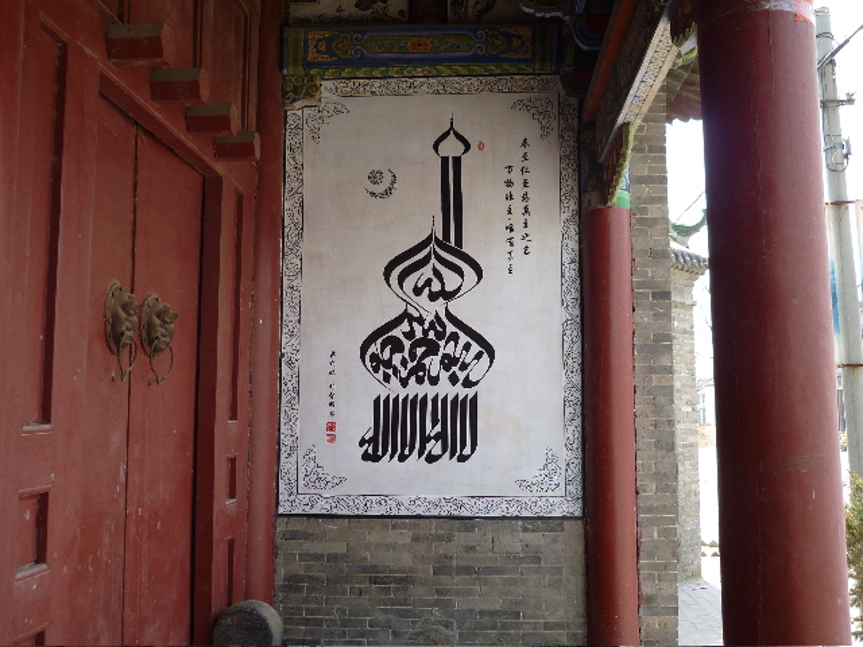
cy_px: 324
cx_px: 432
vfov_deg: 39.7
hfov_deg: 51.4
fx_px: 898
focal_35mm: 36
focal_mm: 6.4
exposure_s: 1/200
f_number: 3
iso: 80
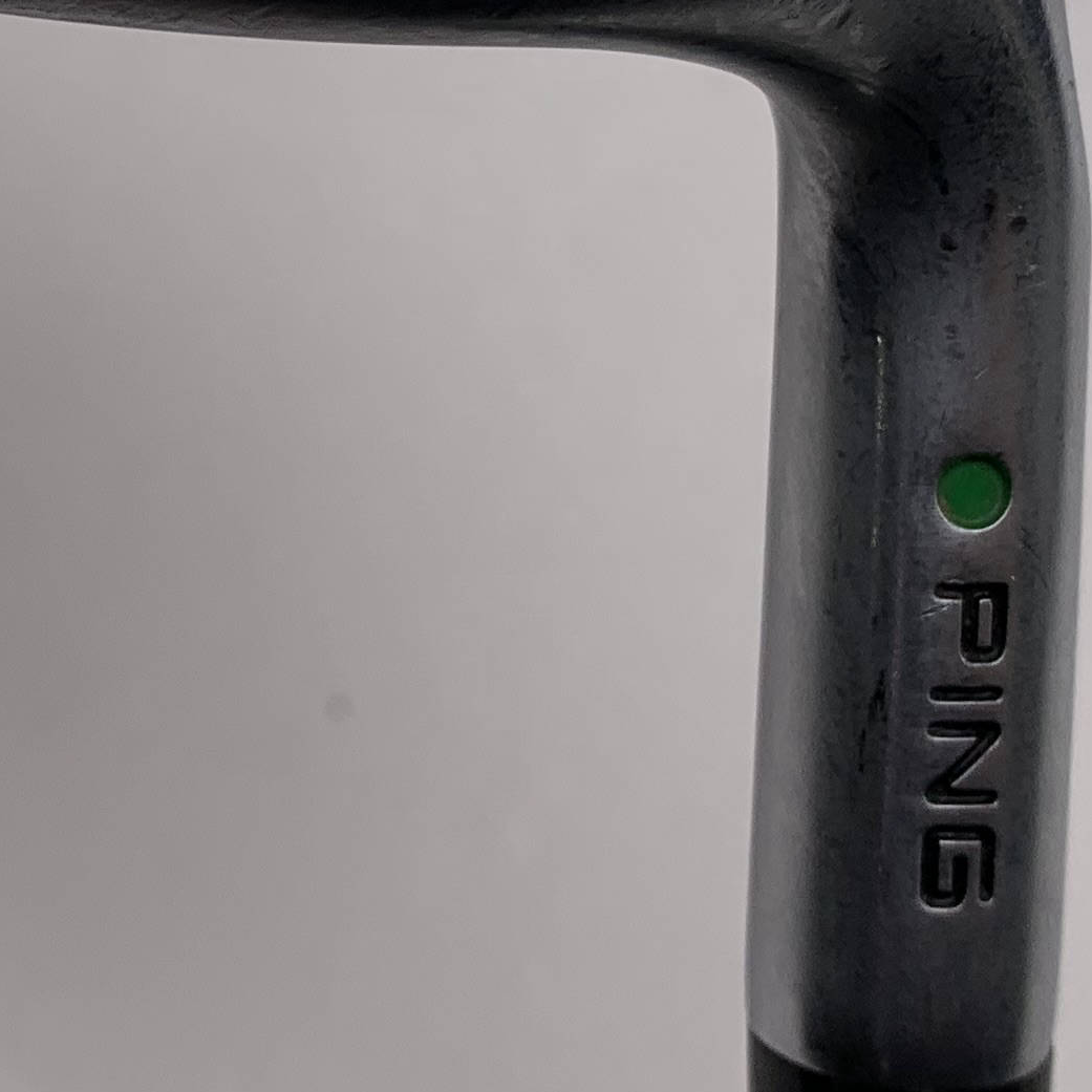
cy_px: 34
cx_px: 184
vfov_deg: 19.0
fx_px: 3176
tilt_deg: -64.4
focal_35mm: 89
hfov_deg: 19.3
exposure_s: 1/452
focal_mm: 4.25
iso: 25
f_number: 1.8
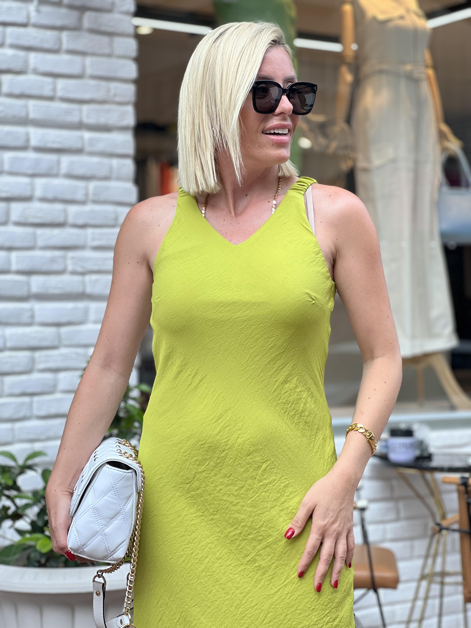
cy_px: 314
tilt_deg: +2.0
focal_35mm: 77
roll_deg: +0.0
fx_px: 1397
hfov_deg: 19.1
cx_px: 236
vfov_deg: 25.3
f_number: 2.8
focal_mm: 9
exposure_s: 1/121
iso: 40
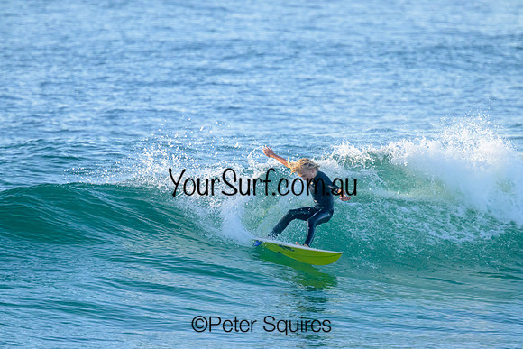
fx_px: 11624
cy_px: 174
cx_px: 262
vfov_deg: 1.7
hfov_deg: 2.6
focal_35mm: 800
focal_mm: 800
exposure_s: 1/2000
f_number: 11
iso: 3200
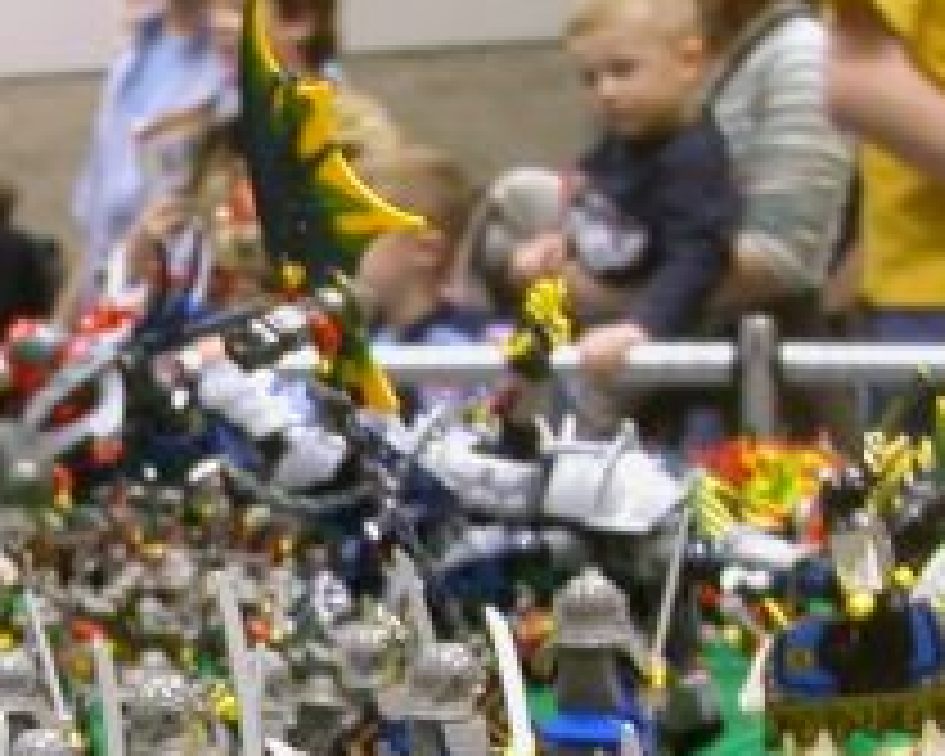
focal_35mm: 103
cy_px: 760
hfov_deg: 17.9
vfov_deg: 14.7
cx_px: -108
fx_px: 2881
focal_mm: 5.6
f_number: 2.7
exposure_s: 1/8.5
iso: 100
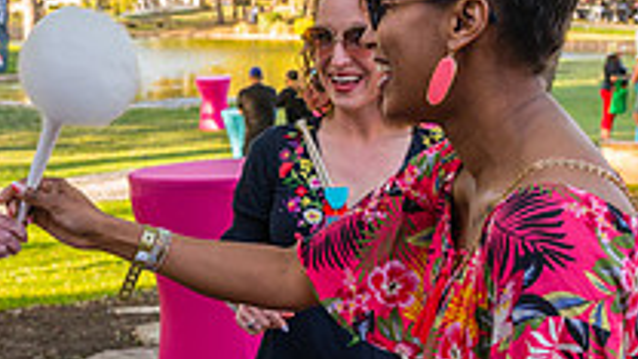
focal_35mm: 70
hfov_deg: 29.8
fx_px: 1184
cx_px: 190
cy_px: 279
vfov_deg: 17.1
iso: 640
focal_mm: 24
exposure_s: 1/400
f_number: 4.5
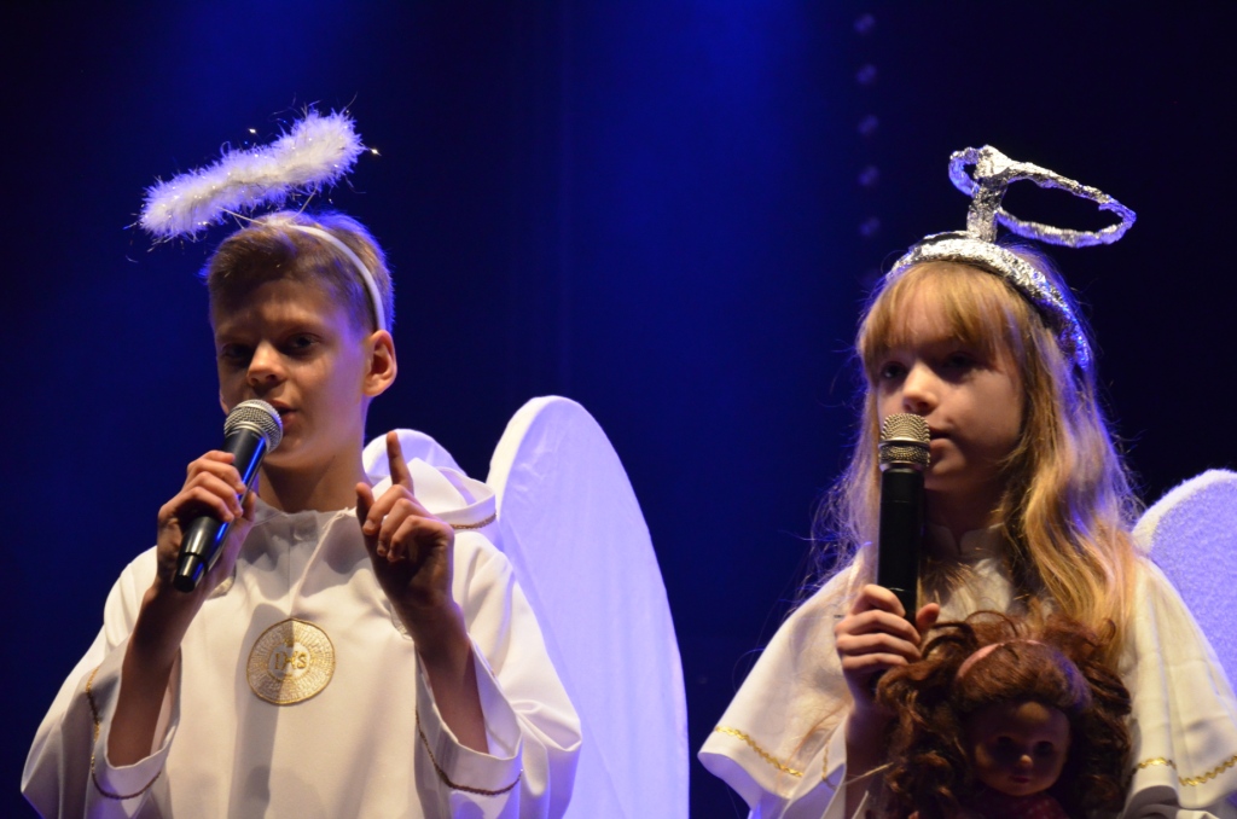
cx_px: 618
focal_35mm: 158
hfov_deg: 13.1
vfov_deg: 8.7
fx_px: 5400
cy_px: 410
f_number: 5.6
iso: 3200
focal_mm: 105
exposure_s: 1/20
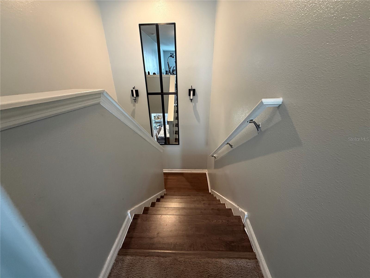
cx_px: 185
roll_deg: +0.8
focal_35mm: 14
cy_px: 139
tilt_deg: -22.2
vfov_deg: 85.7
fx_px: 150
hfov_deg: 102.1
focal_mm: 2.22
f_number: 2.2
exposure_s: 1/60
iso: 500
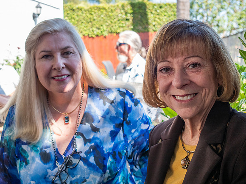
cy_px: 81
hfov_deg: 41.9
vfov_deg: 32.1
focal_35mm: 45
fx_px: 320
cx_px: 101
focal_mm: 19
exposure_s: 1/320
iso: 320
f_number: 3.5
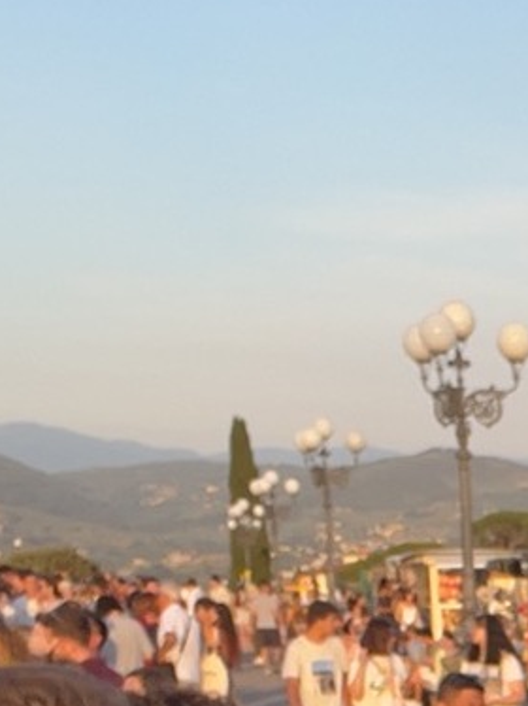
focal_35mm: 123
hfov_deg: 11.4
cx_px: 879
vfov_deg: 14.3
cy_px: 1252
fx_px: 2504
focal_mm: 2.71
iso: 32
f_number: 2.2
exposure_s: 1/241
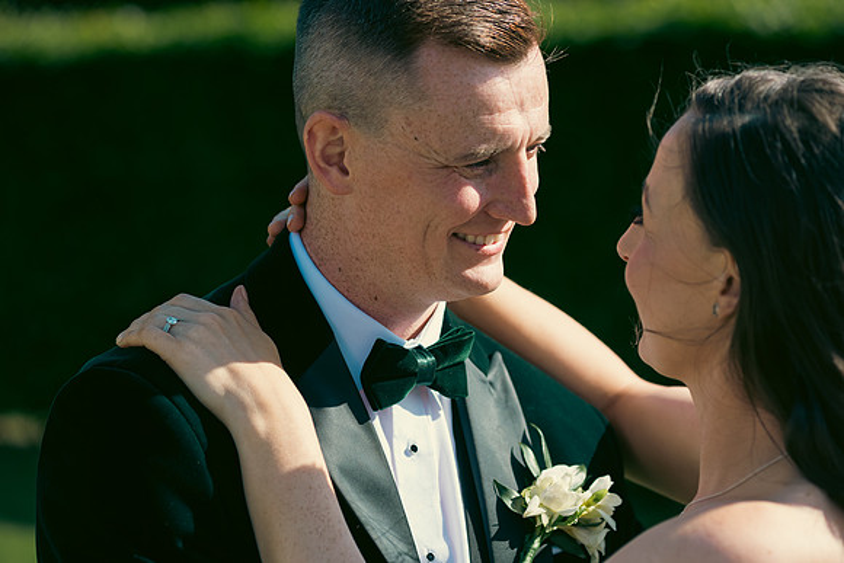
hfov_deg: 20.4
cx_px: 422
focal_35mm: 100
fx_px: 2345
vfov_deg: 13.7
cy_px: 282
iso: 200
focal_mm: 100
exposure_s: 1/1250
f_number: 3.5
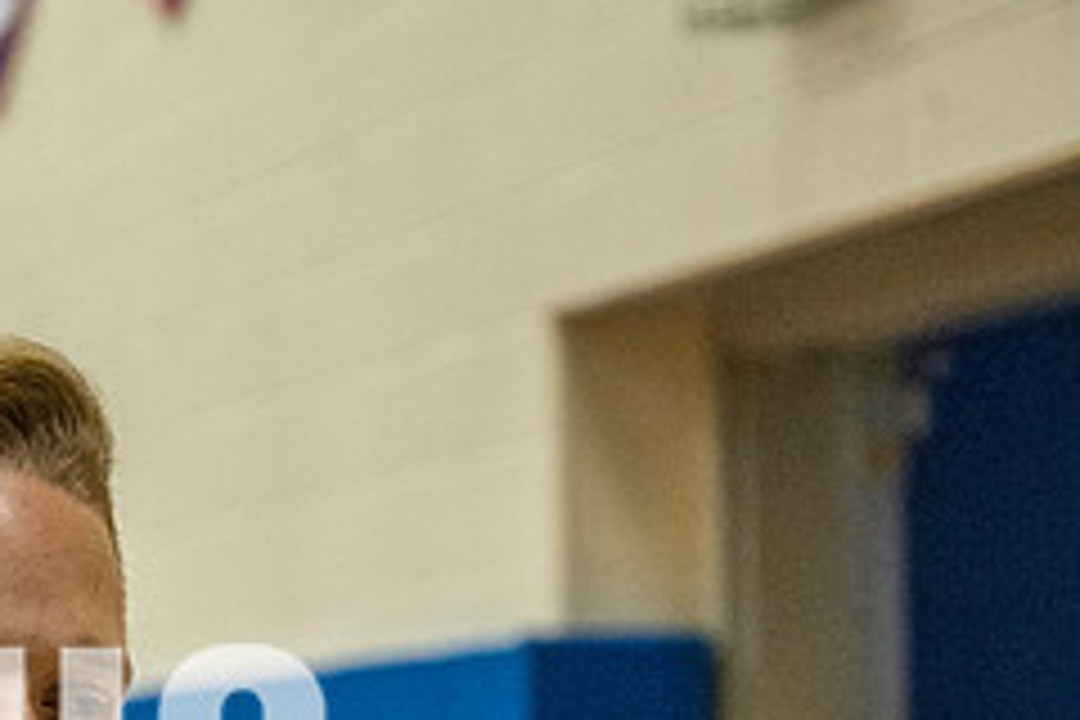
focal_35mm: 169
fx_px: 5070
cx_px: -14
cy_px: 857
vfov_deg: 8.0
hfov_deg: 12.0
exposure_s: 1/800
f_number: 4
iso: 8000
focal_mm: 70
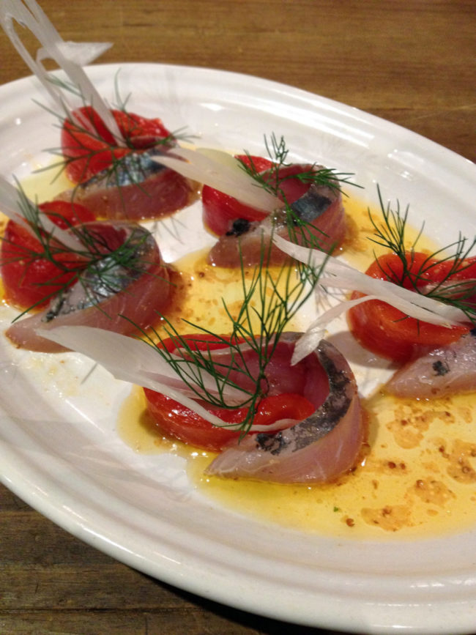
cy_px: 318
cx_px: 238
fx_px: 642
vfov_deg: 52.6
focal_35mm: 35
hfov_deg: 40.7
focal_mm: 4.28
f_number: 2.4
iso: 320
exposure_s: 1/20
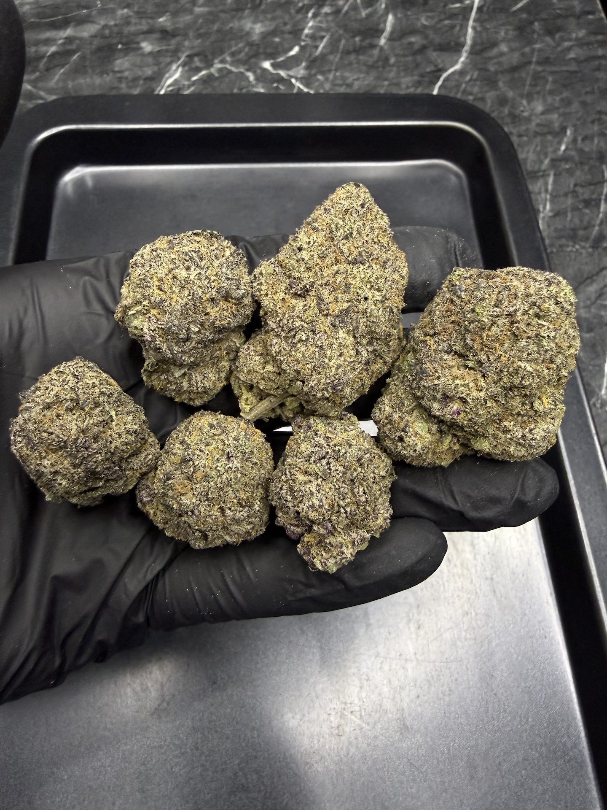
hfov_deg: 56.8
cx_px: 304
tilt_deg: -65.2
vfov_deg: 71.6
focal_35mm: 24
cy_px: 405
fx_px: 561
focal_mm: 2.22
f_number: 2.2
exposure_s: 1/48
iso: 200
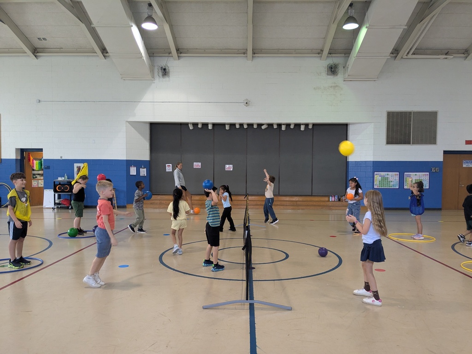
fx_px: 368
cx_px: 236
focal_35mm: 27
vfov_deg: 51.4
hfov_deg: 65.3
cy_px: 177
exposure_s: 1/120
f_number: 1.73
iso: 228
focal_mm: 4.38
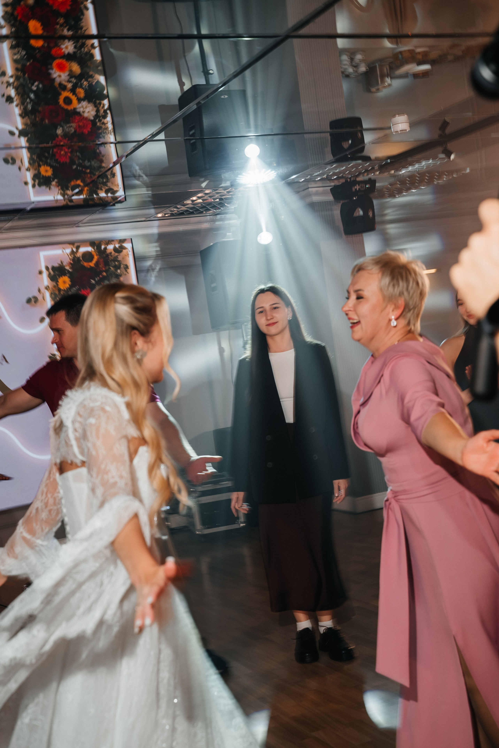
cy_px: 374
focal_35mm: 49
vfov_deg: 40.3
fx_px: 1018
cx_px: 250
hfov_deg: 27.5
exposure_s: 1/60
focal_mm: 49
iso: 160
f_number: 4.5
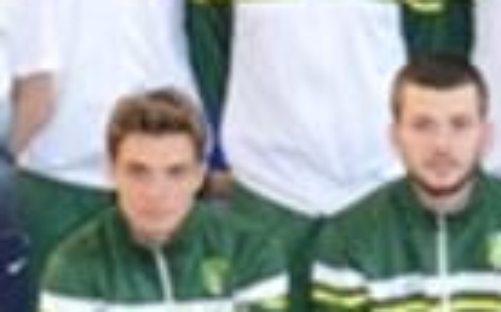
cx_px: 639
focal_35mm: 230
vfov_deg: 5.7
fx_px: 3138
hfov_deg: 9.0
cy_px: 272
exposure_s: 1/20
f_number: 8
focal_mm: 26
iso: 1250
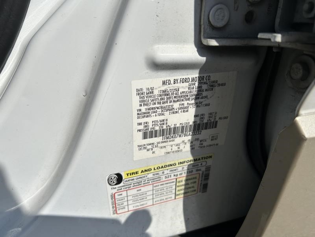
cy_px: 118
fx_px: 237
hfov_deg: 67.3
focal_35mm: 26
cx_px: 158
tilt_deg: -24.3
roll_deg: -0.3
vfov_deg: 53.1
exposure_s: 1/9434
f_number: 1.5
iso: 50
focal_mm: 5.7
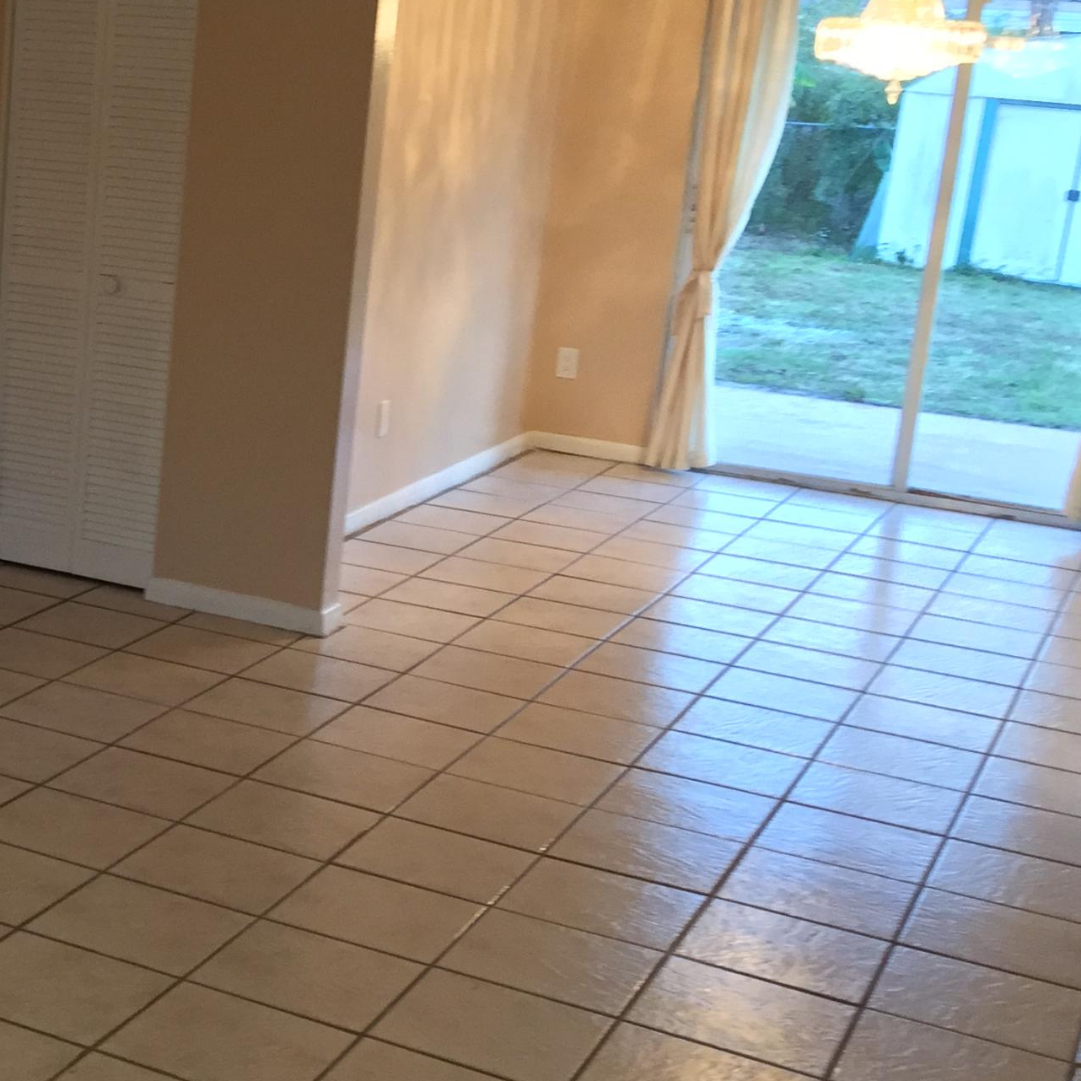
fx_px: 2120
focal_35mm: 60
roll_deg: -2.2
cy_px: 484
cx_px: -56
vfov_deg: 28.6
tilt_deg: -12.2
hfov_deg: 26.7
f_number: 2.2
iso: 160
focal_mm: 4.15
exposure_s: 1/30
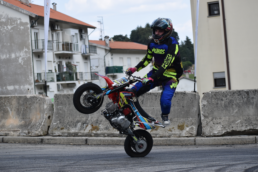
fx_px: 752
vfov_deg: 13.0
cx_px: 129
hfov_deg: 19.5
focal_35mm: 105
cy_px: 86
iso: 400
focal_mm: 70
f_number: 5
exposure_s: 1/1250
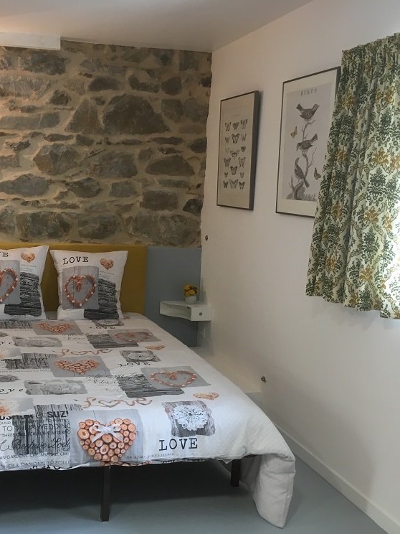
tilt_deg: -6.2
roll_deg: -1.3
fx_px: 601
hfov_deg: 36.0
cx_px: 98
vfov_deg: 47.9
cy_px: 267
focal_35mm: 39
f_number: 2.2
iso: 80
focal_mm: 4.15
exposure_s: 1/33
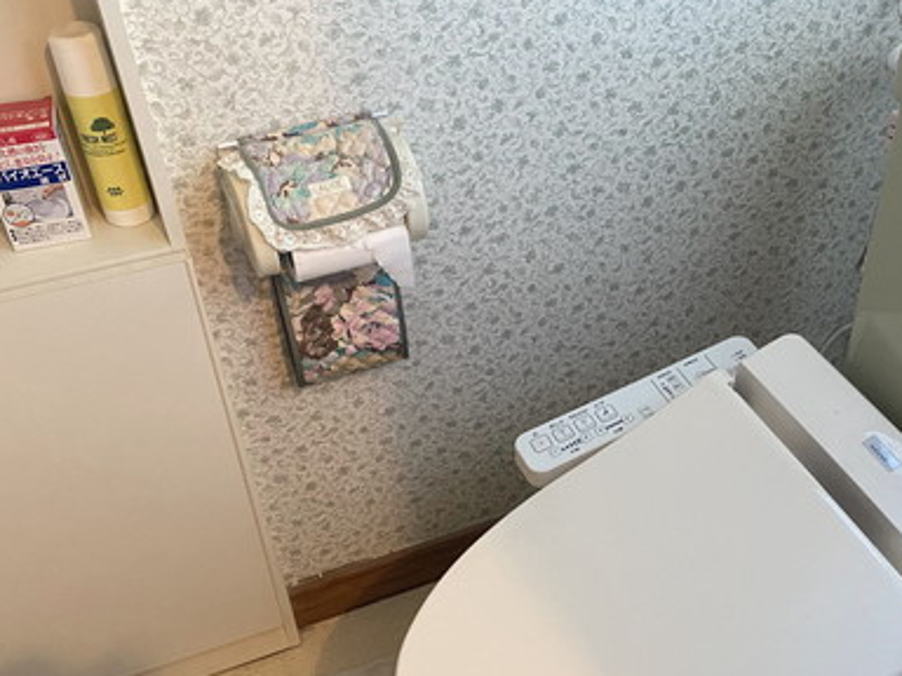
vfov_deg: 34.5
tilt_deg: -46.8
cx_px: 558
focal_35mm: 41
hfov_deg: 45.4
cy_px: 500
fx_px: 1068
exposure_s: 1/50
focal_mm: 4.25
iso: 500
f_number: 1.8
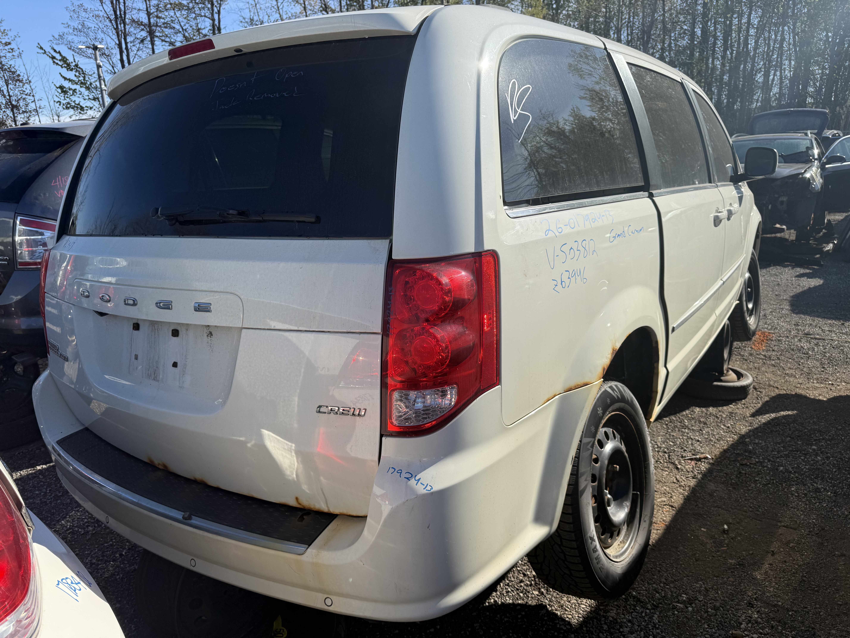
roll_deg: +2.9
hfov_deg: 71.6
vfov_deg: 56.8
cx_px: 425
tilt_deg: -14.1
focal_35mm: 24
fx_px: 589
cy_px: 319
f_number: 1.78
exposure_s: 1/4673
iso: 80
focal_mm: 6.76
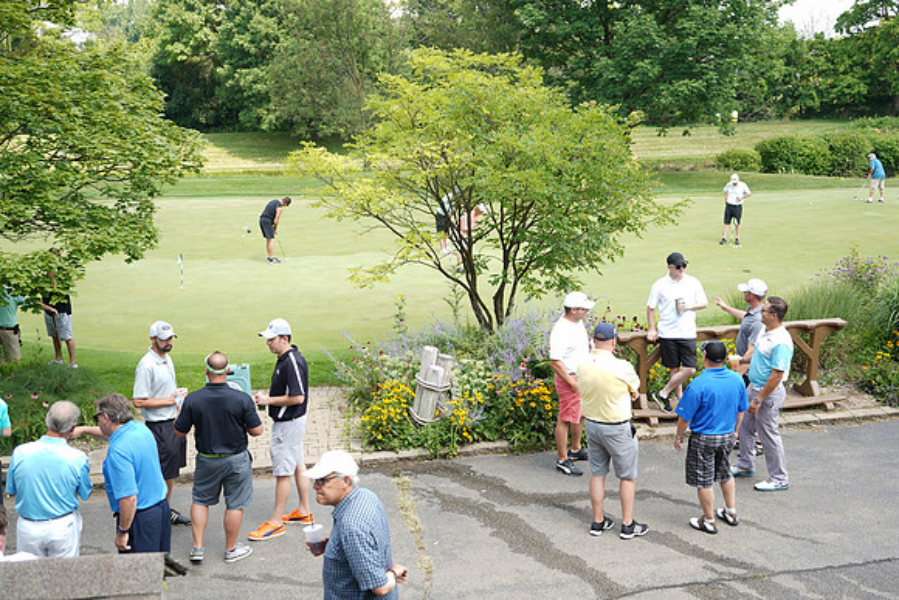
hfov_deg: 48.4
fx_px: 999
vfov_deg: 33.4
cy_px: 300
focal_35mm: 40
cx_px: 450
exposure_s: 1/80
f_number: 4.5
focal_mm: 40
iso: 50
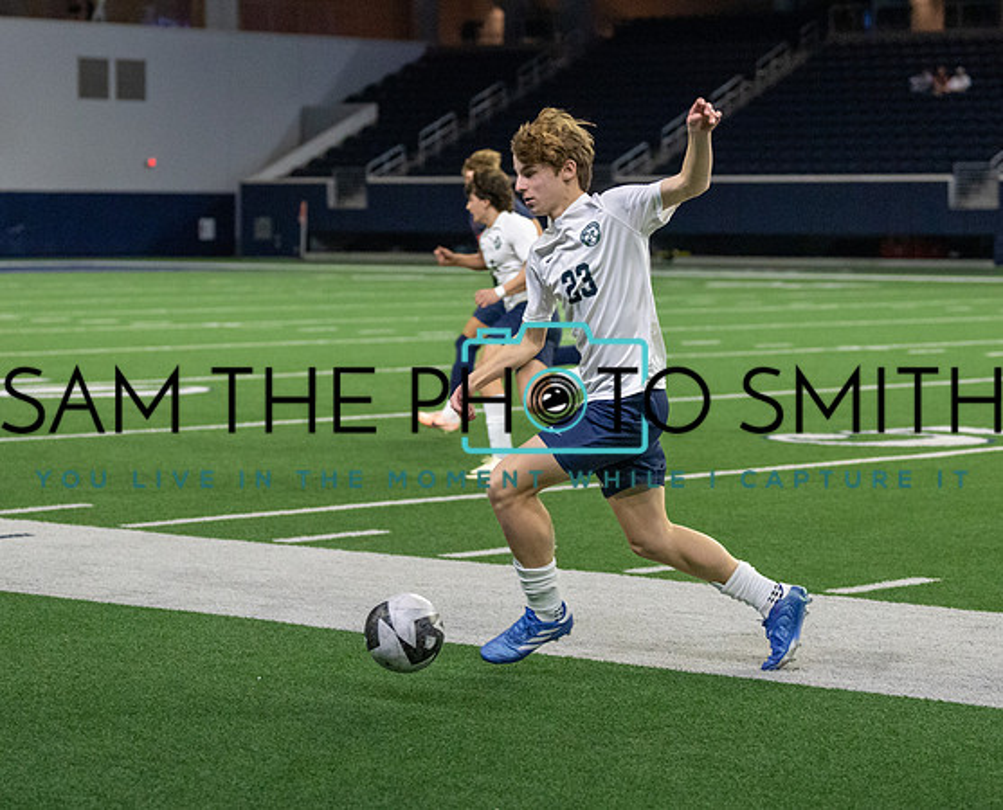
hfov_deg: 17.2
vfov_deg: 14.0
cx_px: 473
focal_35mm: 111
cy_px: 395
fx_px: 3310
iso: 5000
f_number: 2.8
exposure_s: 1/1250
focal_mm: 70
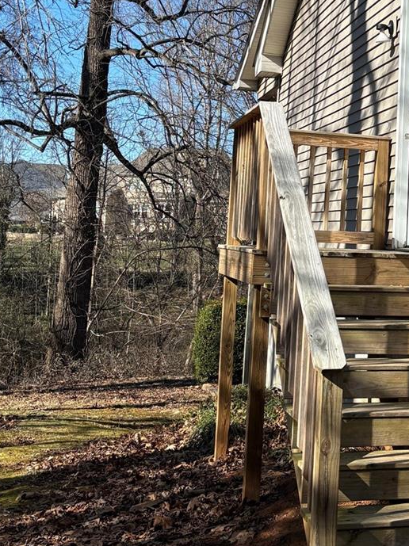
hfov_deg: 24.0
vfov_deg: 32.6
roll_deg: -1.9
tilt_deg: +8.0
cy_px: 136
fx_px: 915
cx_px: 420
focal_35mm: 58
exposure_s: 1/2242
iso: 50
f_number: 1.6
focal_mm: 5.96
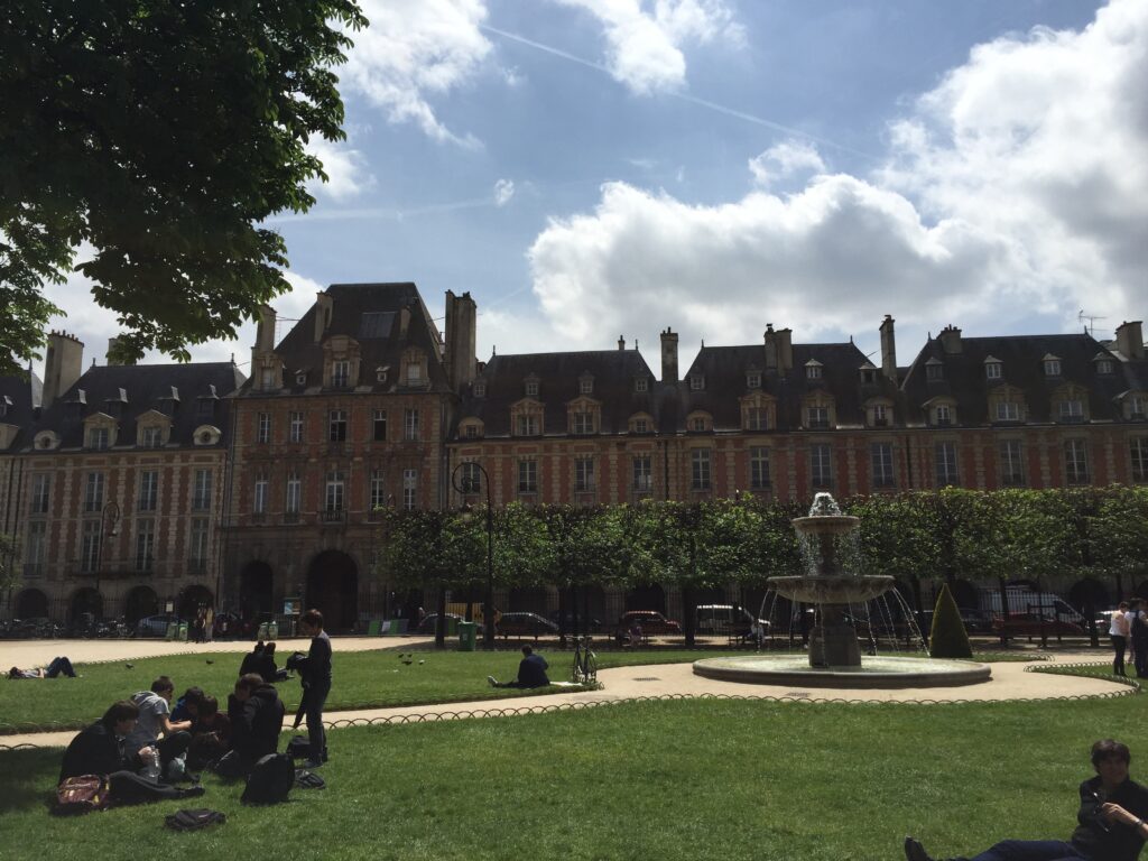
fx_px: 962
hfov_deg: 61.7
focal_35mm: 29
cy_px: 430
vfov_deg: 48.2
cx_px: 574
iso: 32
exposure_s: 1/5650
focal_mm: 4.15
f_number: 2.2
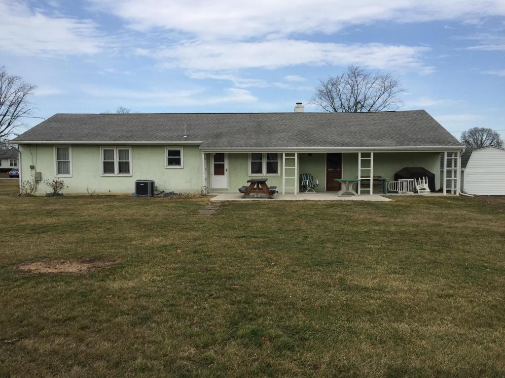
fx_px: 423
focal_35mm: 29
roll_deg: -0.5
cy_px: 189
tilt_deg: -2.8
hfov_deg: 61.7
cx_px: 252
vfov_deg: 48.2
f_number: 2.2
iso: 32
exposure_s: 1/1582
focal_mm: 4.15
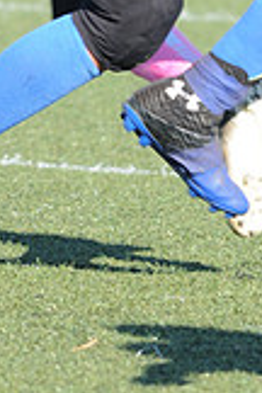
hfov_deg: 0.9
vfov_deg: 1.3
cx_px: 210
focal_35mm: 1608
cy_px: -158
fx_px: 17553
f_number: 5.6
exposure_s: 1/500
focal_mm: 300
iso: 200
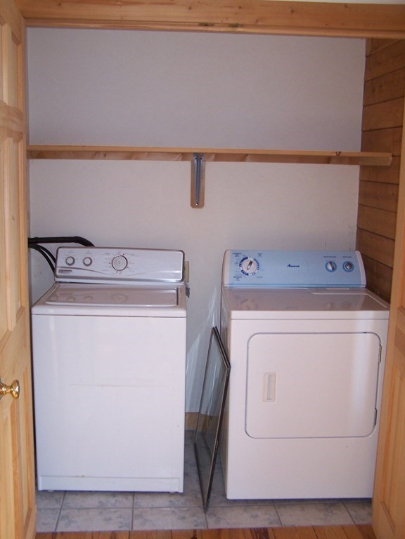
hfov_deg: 37.7
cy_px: 270
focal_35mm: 38
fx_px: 593
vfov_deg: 49.0
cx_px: 202
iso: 140
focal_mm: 6.3
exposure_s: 1/60
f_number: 2.8
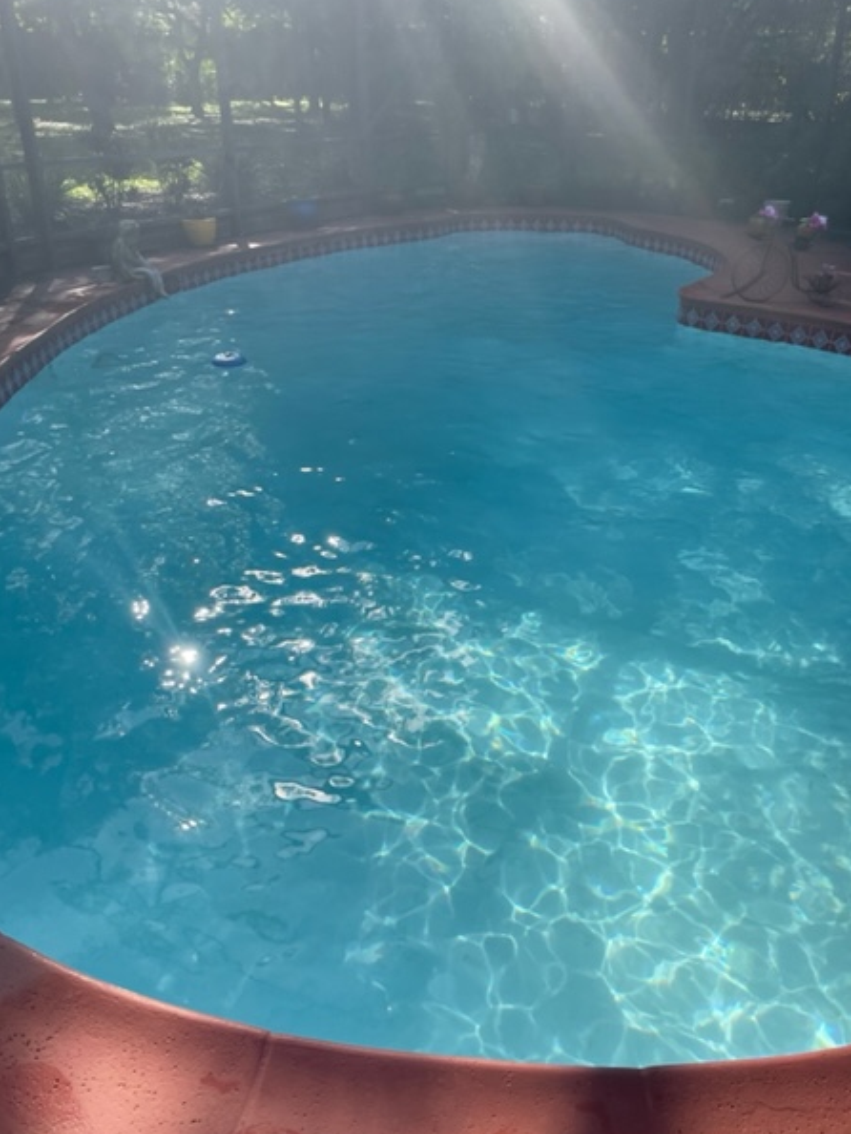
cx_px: 454
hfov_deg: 49.7
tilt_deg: -27.4
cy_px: 552
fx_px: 917
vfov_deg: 63.4
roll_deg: +0.3
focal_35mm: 28
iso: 50
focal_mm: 4.2
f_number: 1.6
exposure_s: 1/1770
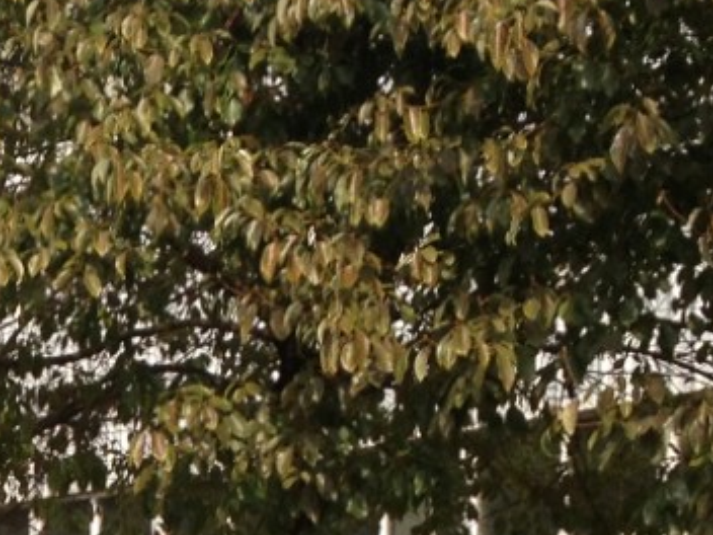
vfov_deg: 9.0
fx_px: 3275
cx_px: -186
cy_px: 861
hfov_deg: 12.1
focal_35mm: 159
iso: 50
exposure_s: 1/1042
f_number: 2.4
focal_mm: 4.28
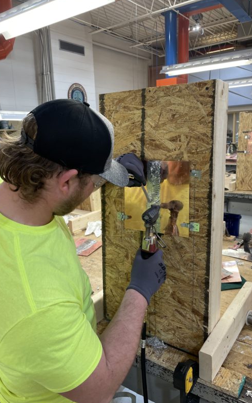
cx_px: 130
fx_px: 308
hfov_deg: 44.5
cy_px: 199
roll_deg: +2.6
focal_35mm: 28
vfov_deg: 66.5
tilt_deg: -11.4
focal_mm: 4.2
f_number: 1.6
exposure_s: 1/60
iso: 80
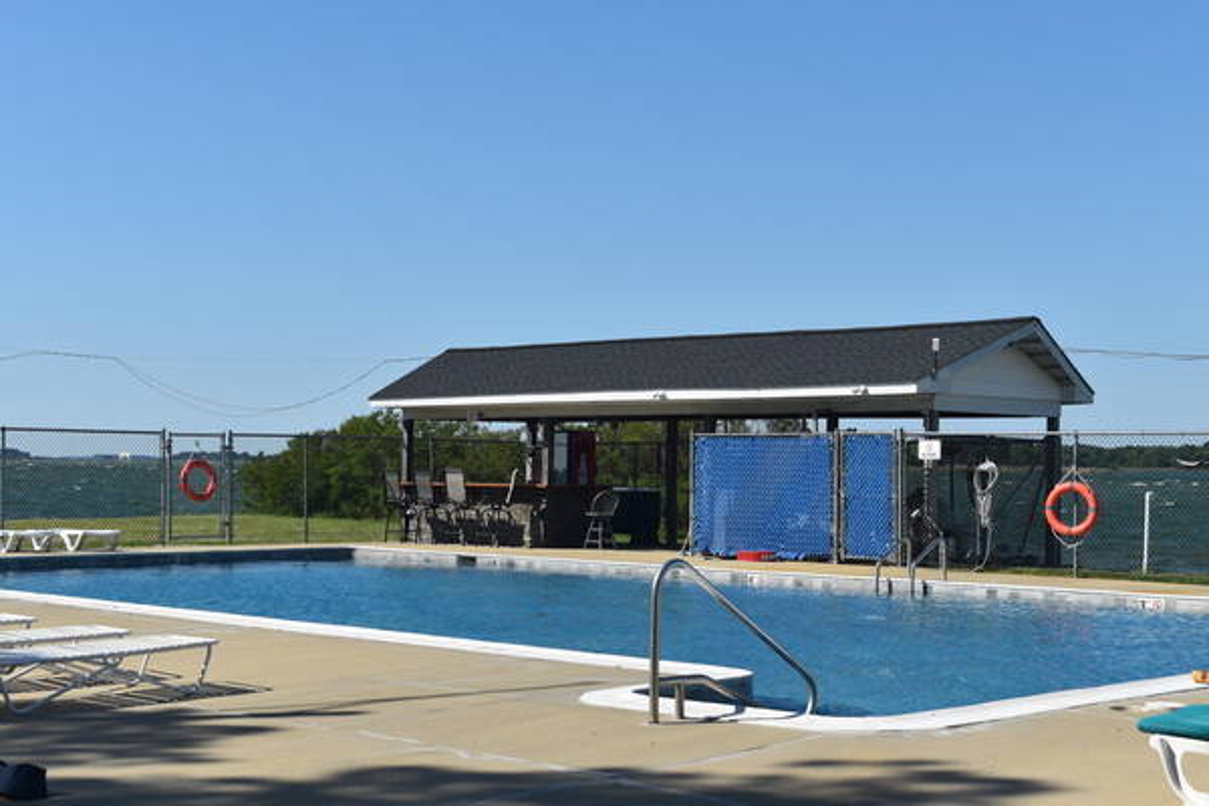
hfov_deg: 35.1
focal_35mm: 57
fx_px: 1914
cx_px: 604
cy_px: 403
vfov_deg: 23.8
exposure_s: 1/320
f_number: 9
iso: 100
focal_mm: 38
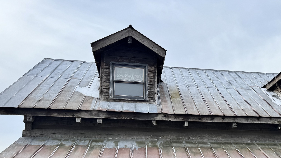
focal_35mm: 46
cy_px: 132
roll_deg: -0.7
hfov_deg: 43.2
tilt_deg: +10.5
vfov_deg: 25.4
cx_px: 210
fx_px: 343
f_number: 1.78
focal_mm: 6.76
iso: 80
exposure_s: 1/2604
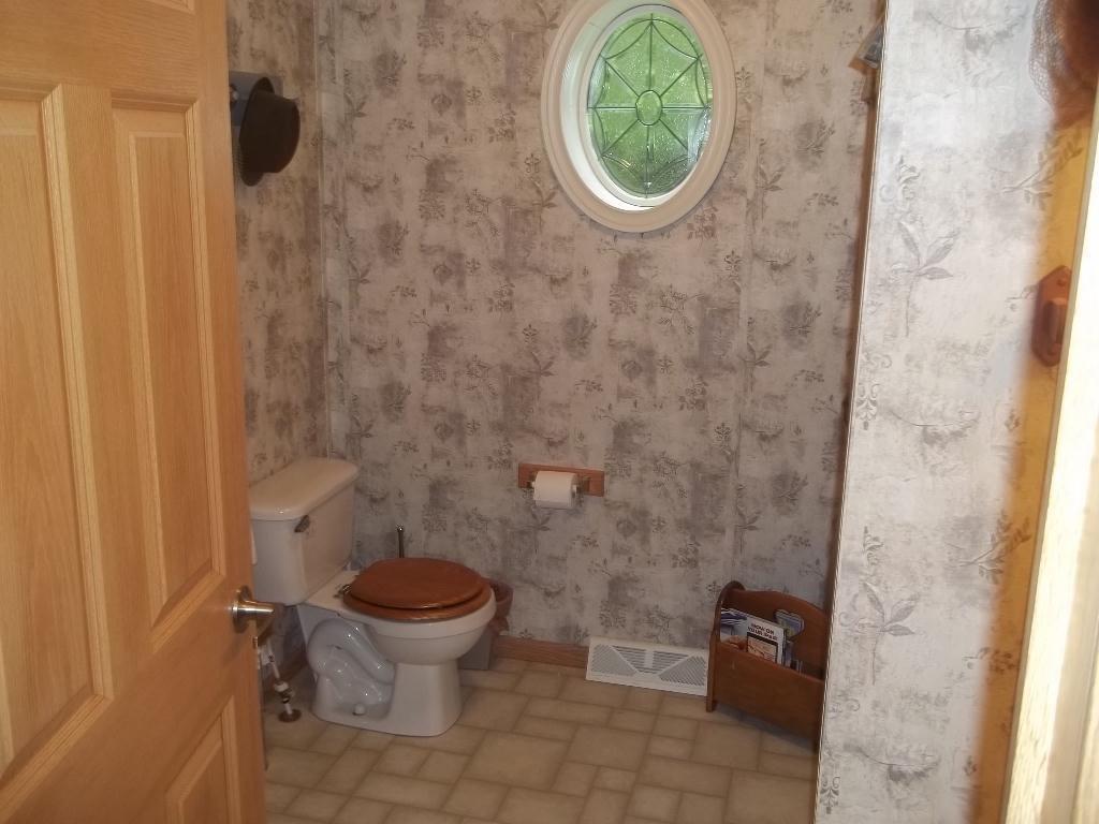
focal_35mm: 32
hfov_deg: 56.8
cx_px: 550
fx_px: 1016
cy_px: 412
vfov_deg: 44.2
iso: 64
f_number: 2.9
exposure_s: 1/30
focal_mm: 5.7
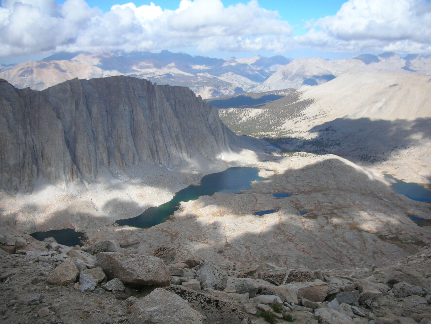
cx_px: 216
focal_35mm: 35
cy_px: 162
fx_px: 436
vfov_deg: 40.7
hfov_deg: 52.6
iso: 50
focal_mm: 5.8
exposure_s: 1/81.1
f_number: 8.5
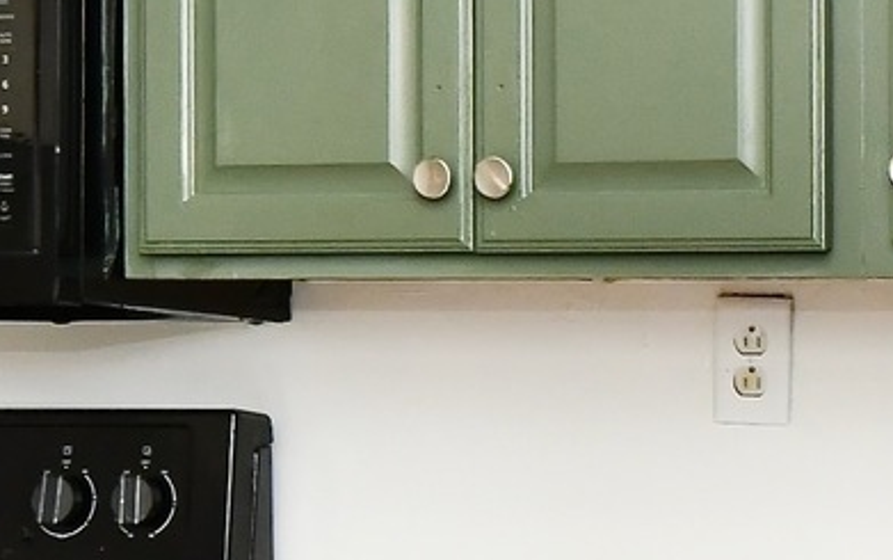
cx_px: 1096
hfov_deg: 17.6
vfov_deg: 11.7
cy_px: 359
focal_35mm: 112
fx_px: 2728
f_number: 6.3
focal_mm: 14
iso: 640
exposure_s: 1/60
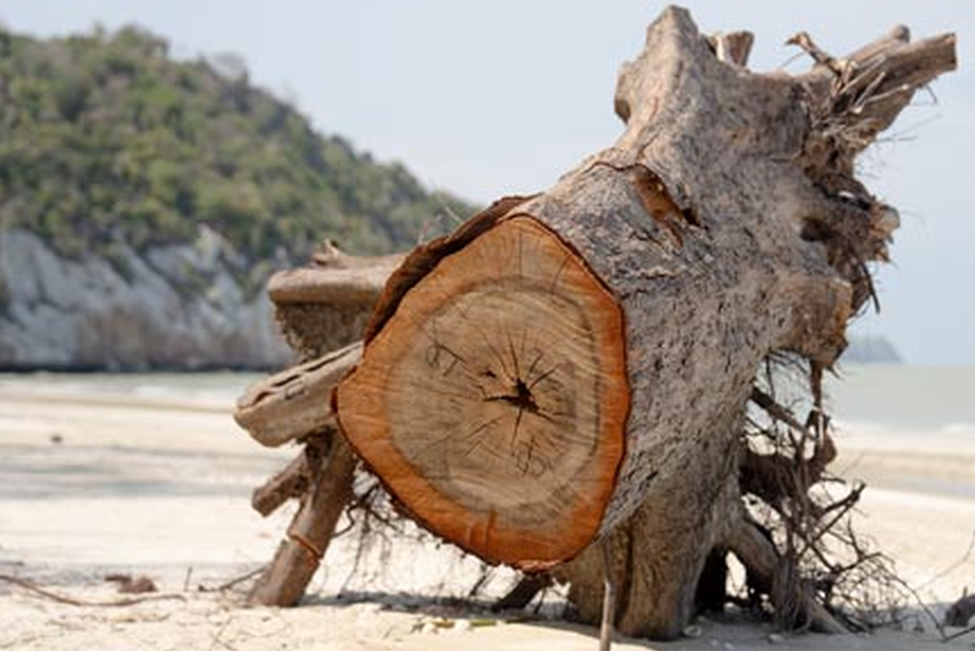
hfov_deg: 29.8
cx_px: 673
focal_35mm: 67
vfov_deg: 20.3
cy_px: 347
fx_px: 1815
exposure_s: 1/4000
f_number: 2.8
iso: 250
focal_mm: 48
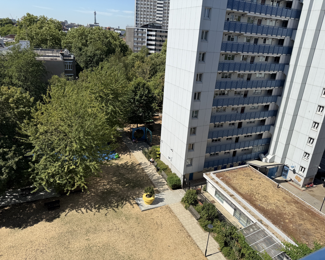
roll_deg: -4.0
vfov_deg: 56.8
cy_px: 130
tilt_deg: -19.3
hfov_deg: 68.1
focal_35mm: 25
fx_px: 240
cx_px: 167
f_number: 1.78
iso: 80
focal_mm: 6.76
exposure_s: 1/5319
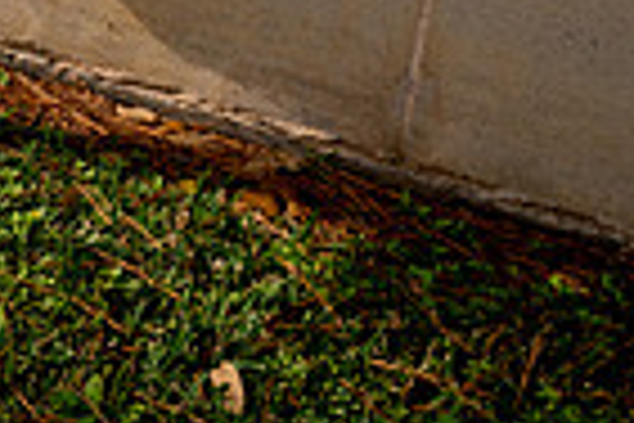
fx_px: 2254
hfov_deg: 15.7
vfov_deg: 9.7
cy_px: -522
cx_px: -27
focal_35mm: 128
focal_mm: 40
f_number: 8
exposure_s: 1/250
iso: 160
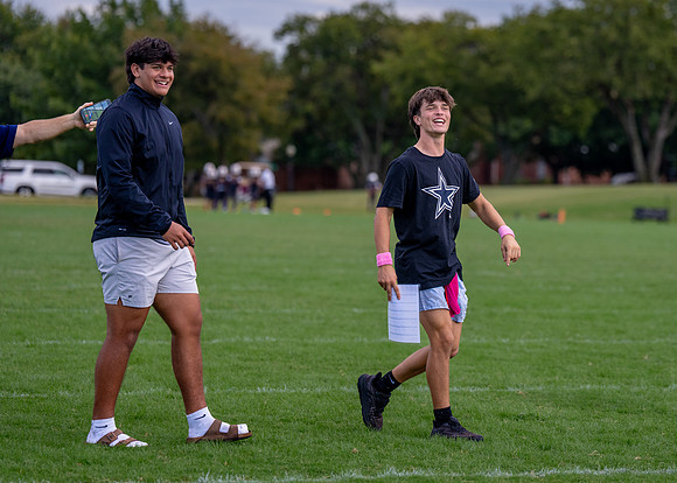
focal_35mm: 163
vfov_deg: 8.8
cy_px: 203
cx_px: 425
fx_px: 3133
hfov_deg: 12.3
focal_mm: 130
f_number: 2.8
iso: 500
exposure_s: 1/3200
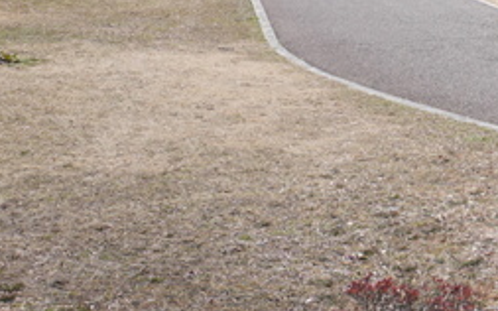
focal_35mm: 94
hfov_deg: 20.1
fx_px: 1280
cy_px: -124
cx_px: 659
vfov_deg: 13.2
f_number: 8
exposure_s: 1/200
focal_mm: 23
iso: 100
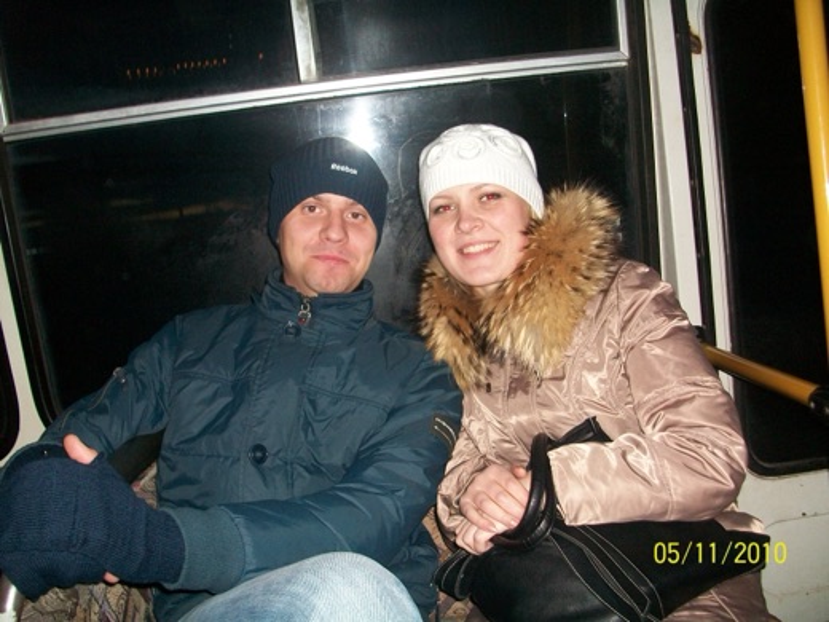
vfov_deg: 41.8
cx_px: 414
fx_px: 814
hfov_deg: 54.0
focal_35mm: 34
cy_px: 311
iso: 120
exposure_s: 1/60
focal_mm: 5.7
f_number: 2.8
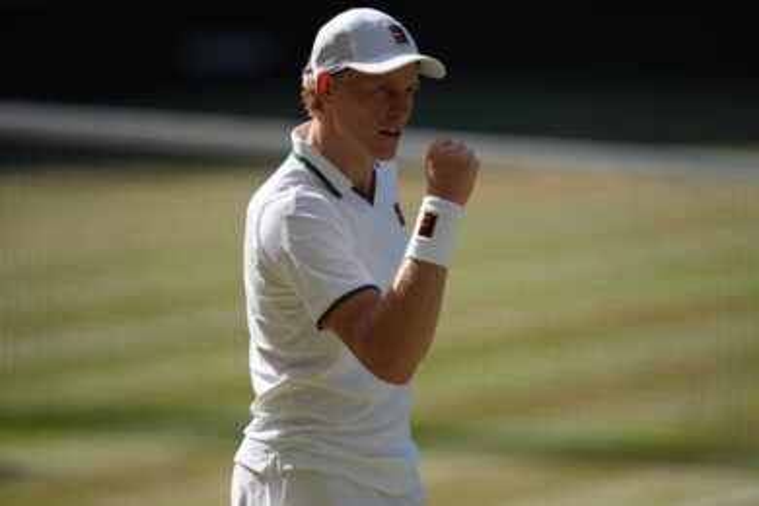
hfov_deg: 5.2
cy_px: 253
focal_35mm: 400
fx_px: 8433
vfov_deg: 3.4
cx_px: 380
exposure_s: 1/2500
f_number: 2.8
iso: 200
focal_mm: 400
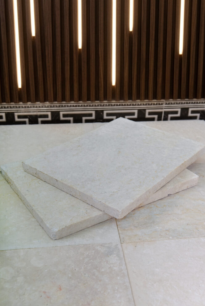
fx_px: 299
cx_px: 103
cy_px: 154
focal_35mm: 35
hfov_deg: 37.9
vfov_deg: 54.4
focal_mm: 34
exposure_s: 1/125
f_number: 5
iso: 125
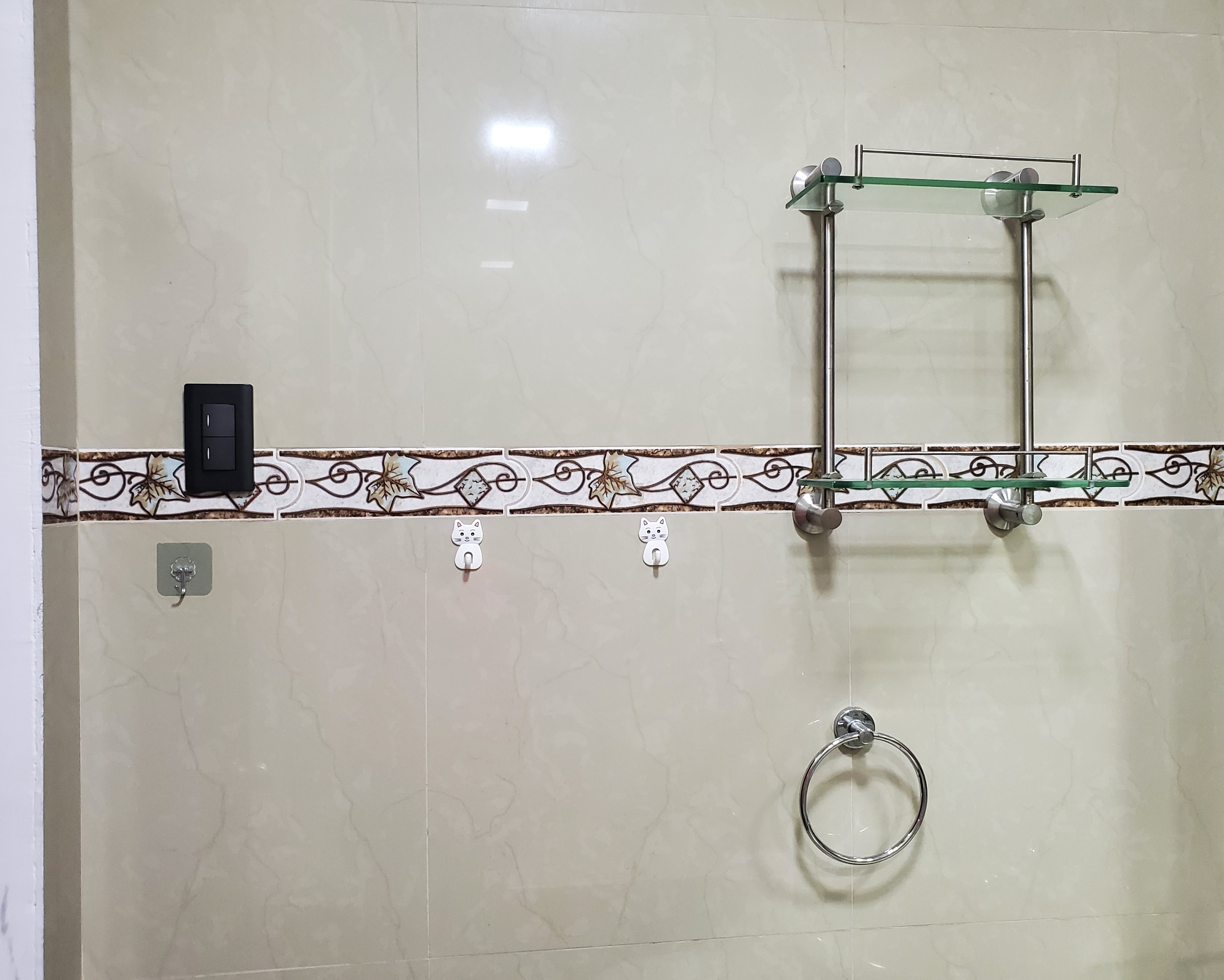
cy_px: 499
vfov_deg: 51.5
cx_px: 619
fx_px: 1014
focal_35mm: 28
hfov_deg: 62.2
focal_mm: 4.3
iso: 400
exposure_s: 1/40
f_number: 2.4
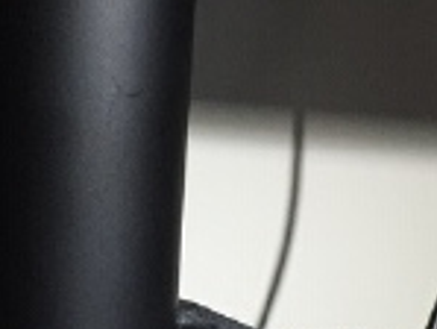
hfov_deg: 18.4
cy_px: 394
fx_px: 1314
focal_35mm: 104
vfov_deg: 13.8
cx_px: 4
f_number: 2.2
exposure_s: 1/30
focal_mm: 4.15
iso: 40
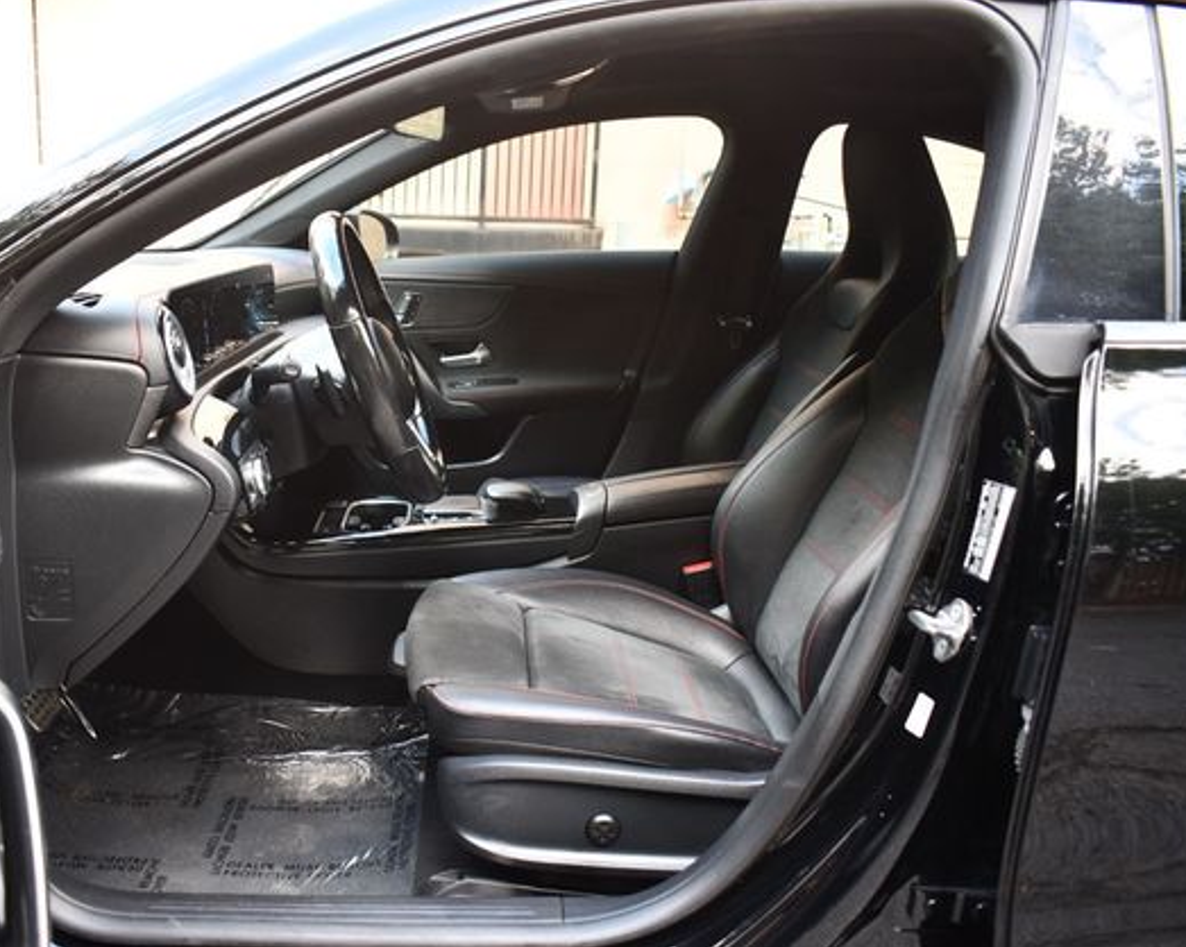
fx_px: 1088
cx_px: 492
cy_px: 469
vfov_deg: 47.1
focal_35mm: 31
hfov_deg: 56.9
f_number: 3.5
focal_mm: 18
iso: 800
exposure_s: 1/125
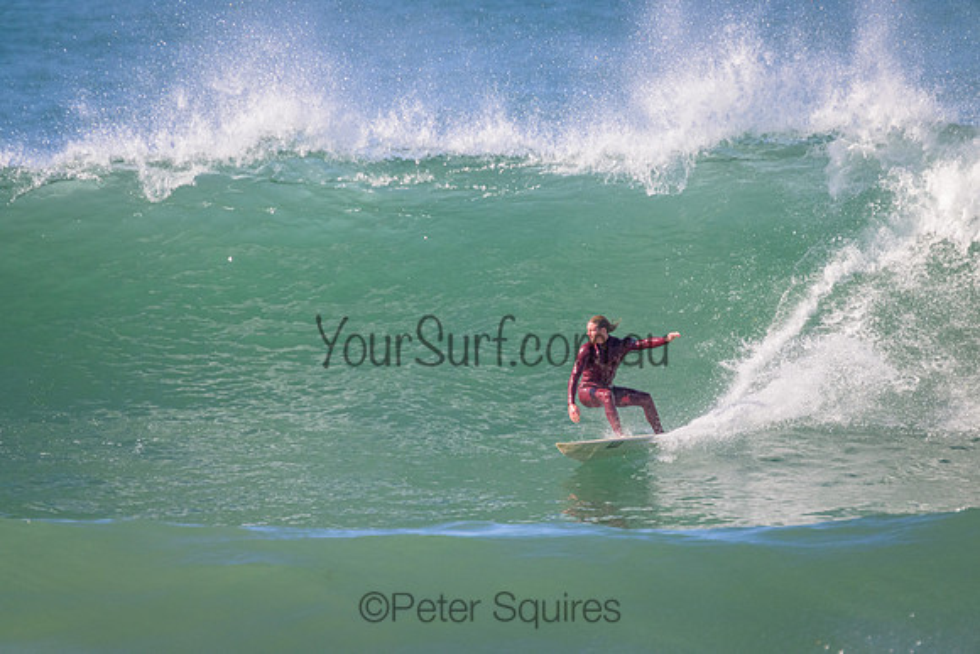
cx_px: 490
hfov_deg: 2.6
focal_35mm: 800
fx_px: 21782
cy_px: 327
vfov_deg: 1.7
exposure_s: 1/2000
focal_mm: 800
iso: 2000
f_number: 11
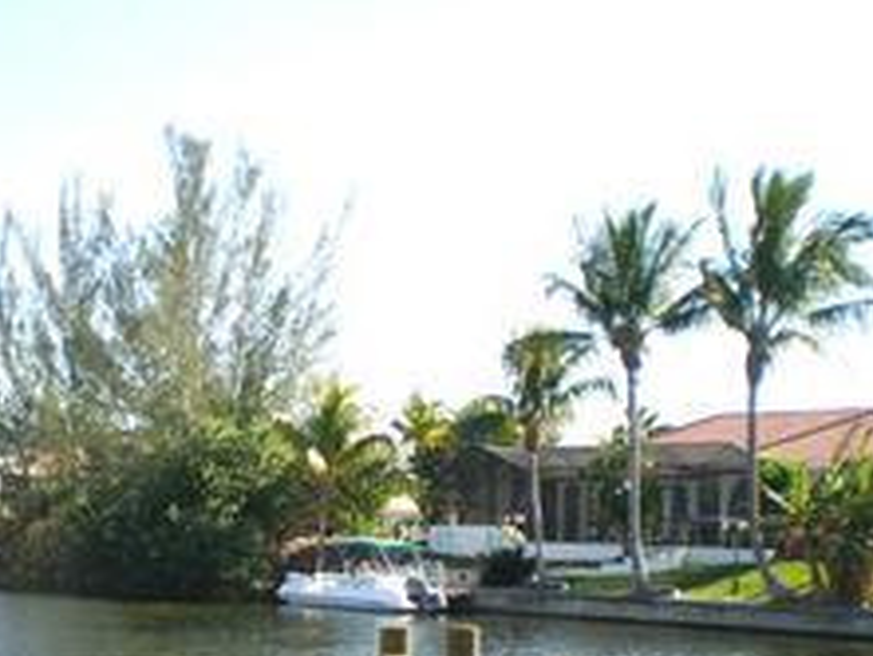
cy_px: 508
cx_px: 245
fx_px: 1438
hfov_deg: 33.3
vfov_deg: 25.3
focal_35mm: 57
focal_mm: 6.3
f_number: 4.6
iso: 50
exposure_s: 1/250
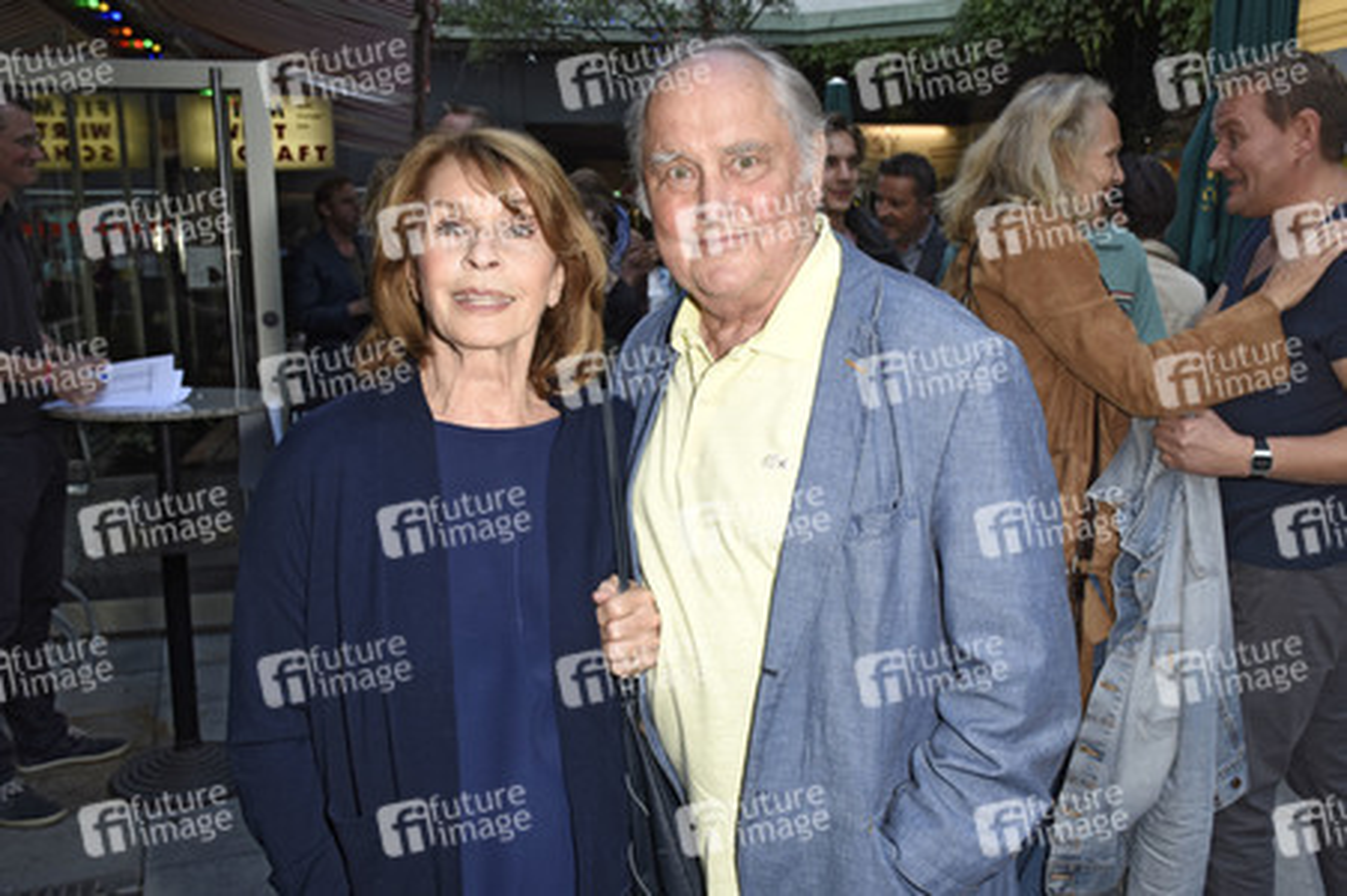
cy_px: 448
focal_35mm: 34
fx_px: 1290
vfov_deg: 38.3
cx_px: 674
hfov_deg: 55.1
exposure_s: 1/100
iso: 320
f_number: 6.3
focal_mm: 23
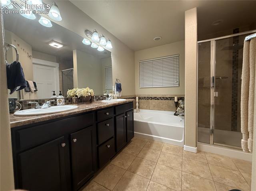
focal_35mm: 14
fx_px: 103
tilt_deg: -3.1
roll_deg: +1.1
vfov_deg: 85.6
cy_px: 96
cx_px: 128
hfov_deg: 102.1
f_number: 2.2
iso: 320
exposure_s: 1/120
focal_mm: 2.22
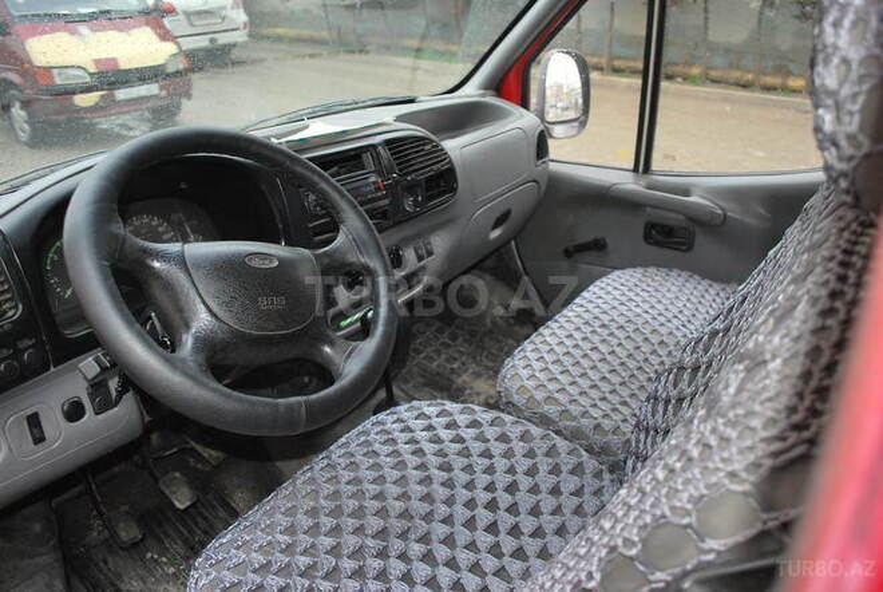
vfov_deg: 48.1
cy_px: 296
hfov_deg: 67.3
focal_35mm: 27
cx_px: 442
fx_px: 663
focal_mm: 18
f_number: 3.5
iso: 200
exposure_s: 1/60
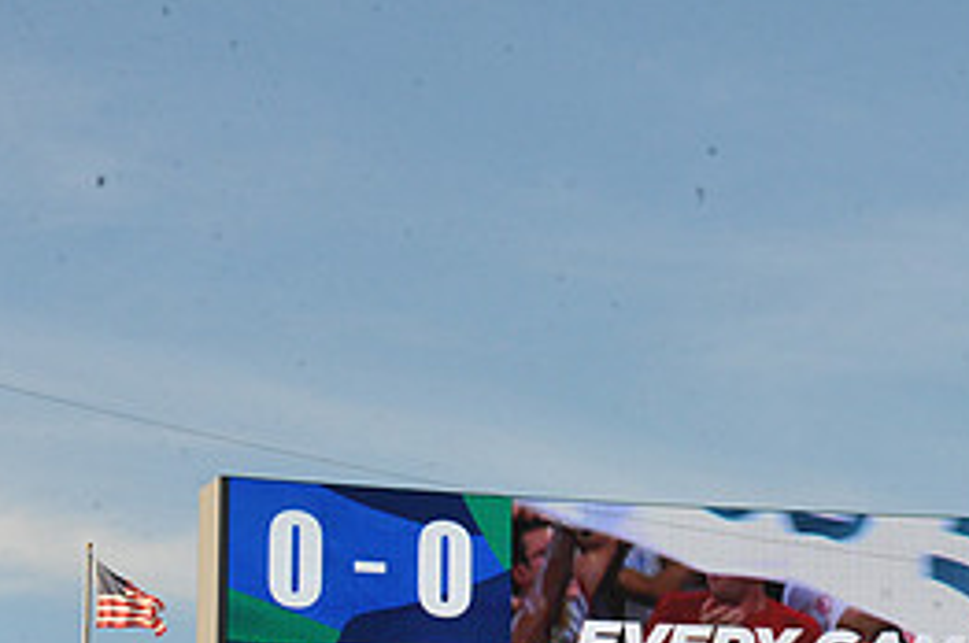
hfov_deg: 11.6
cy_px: 665
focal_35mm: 177
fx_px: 4758
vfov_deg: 7.7
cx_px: 791
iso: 1600
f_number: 16
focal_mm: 80
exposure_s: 1/1000
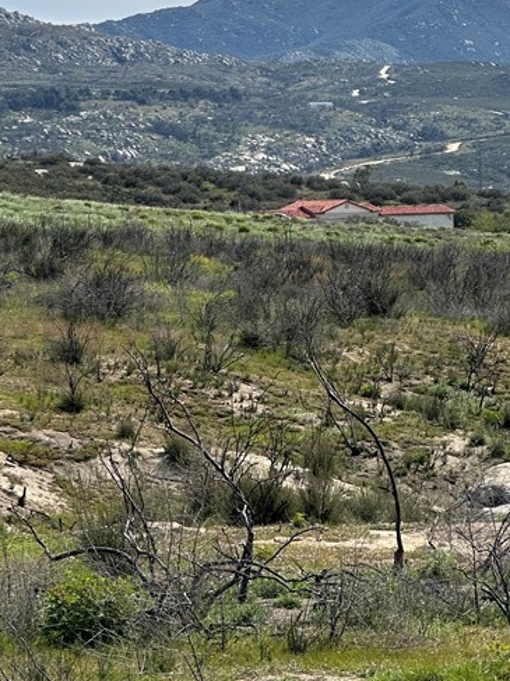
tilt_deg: -1.2
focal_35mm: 162
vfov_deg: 12.2
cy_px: 206
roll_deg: +0.1
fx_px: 3184
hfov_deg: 9.1
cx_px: 94
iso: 32
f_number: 2.8
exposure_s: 1/1043
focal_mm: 9
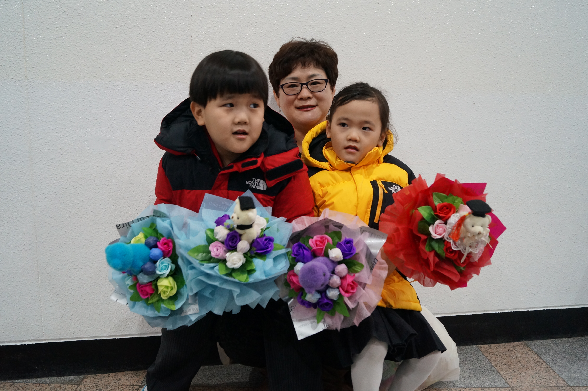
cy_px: 196
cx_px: 294
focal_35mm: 33
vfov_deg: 39.9
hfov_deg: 57.3
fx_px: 538
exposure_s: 1/60
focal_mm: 22
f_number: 4
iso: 1000
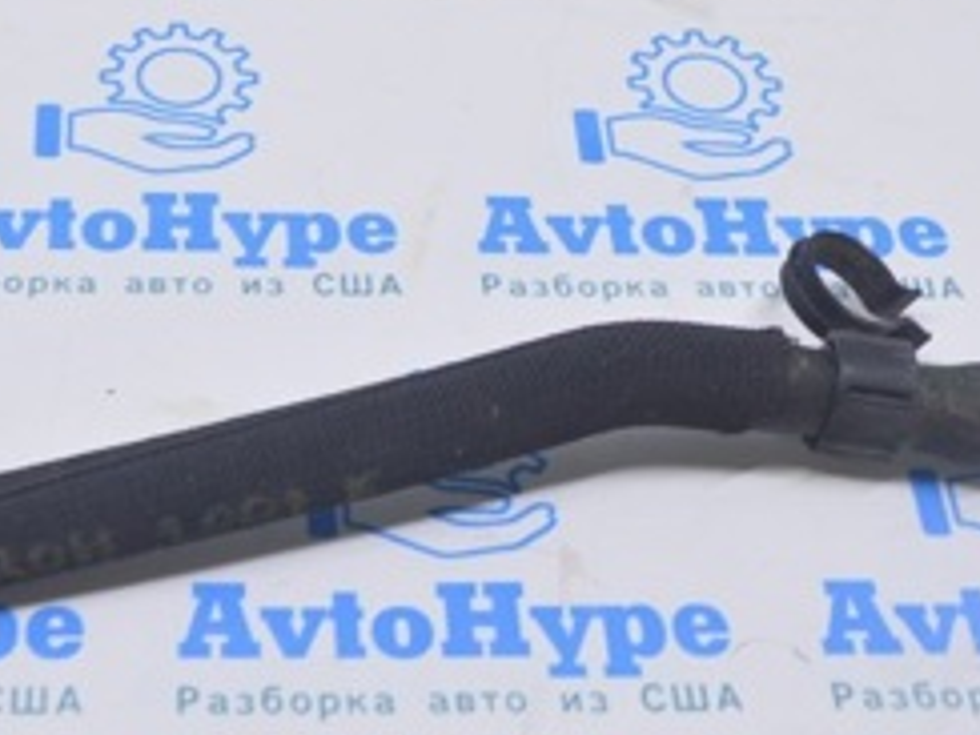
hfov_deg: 23.3
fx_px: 2350
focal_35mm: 83
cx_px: 253
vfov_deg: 17.7
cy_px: 243
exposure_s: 1/25
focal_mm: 22
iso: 400
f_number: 5.6
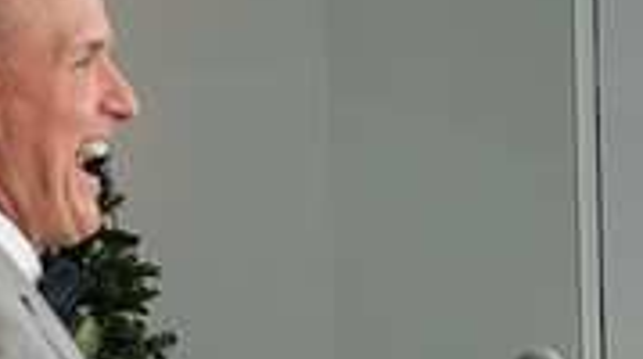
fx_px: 2962
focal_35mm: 174
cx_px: 388
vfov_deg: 6.8
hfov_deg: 12.4
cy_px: 582
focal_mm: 48
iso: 2000
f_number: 5
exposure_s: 1/200
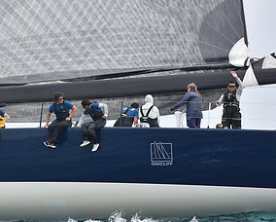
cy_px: 131
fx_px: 1096
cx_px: 3
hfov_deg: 14.1
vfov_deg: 11.5
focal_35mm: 134
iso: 250
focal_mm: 70
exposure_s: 1/800
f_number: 7.1
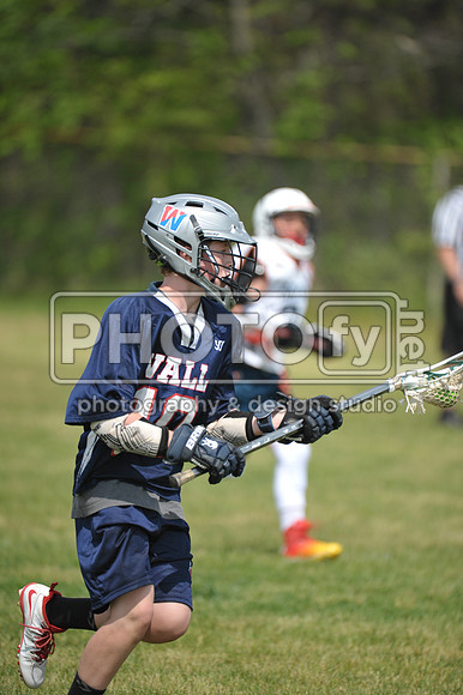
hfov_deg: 3.8
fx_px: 6953
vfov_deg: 5.7
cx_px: 232
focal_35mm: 360
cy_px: 348
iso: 640
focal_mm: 360
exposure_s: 1/3200
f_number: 4
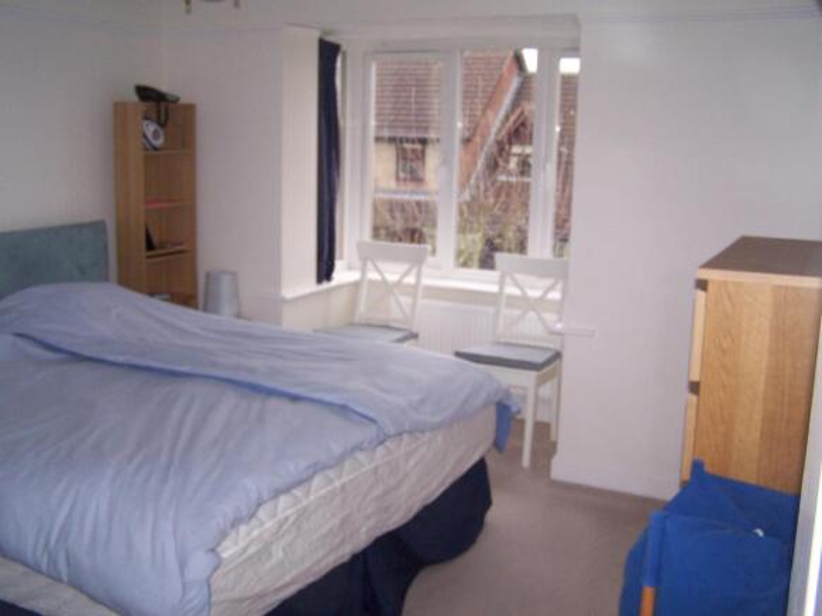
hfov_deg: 49.0
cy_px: 308
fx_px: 902
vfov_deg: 37.7
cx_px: 411
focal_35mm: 38
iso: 140
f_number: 2.8
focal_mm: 6.3
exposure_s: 1/60
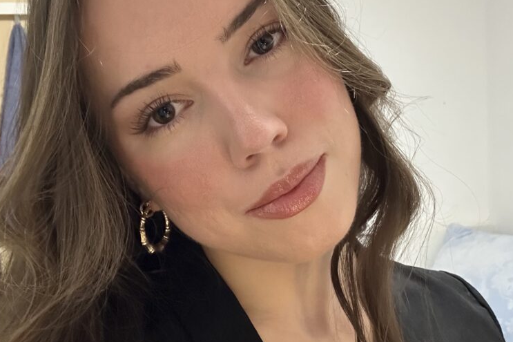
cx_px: 255
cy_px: 185
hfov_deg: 45.4
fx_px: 613
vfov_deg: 31.2
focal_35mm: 43
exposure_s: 1/25
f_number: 1.9
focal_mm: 2.69
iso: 500
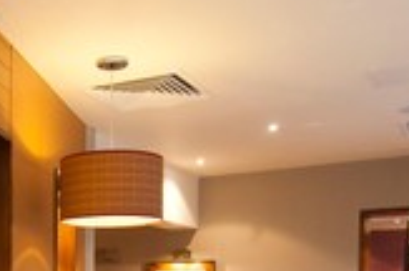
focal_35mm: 66
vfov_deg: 19.1
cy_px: 346
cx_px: 25
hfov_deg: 29.1
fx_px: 748
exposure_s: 1/4
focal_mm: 14
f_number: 8
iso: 400
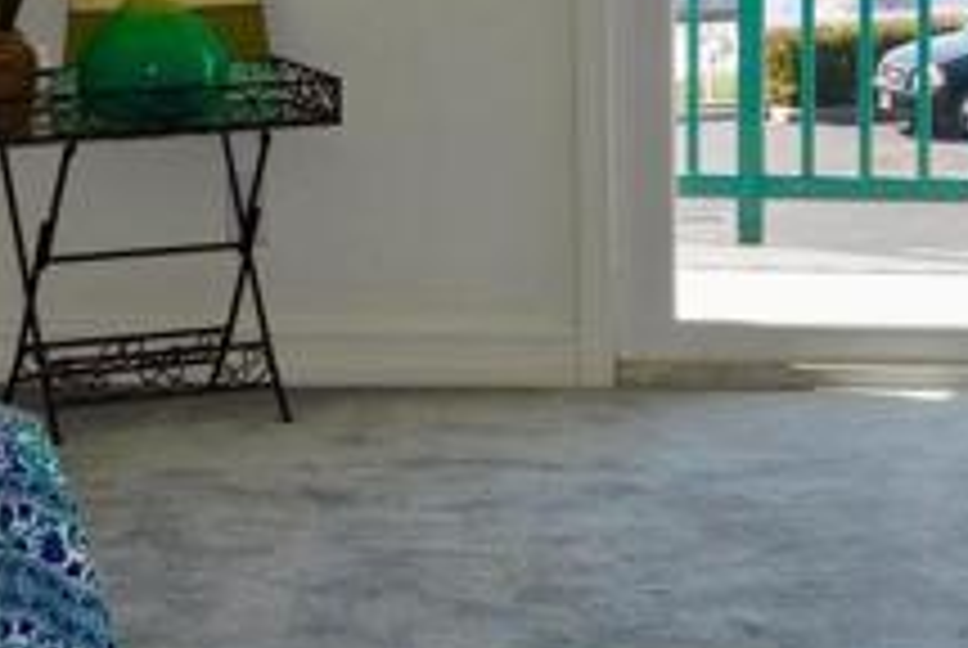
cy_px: -205
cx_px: 995
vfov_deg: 7.3
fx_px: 5035
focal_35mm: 187
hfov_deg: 10.9
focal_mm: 42
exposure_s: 1/200
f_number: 8
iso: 200
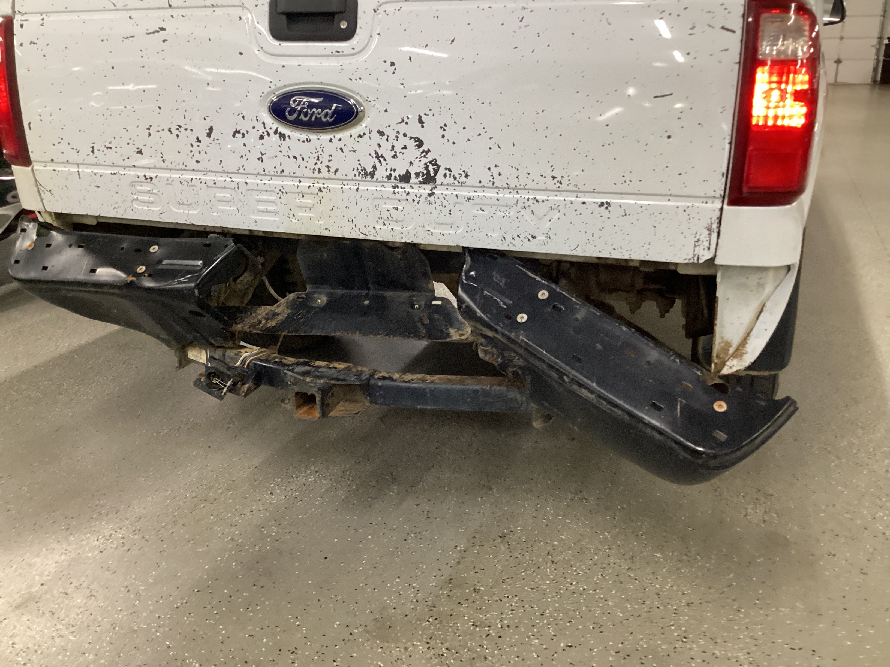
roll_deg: +0.9
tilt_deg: -20.6
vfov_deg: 45.4
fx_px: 797
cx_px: 445
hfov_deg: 58.4
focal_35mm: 31
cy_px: 334
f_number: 2.4
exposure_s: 1/60
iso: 320
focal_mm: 3.3
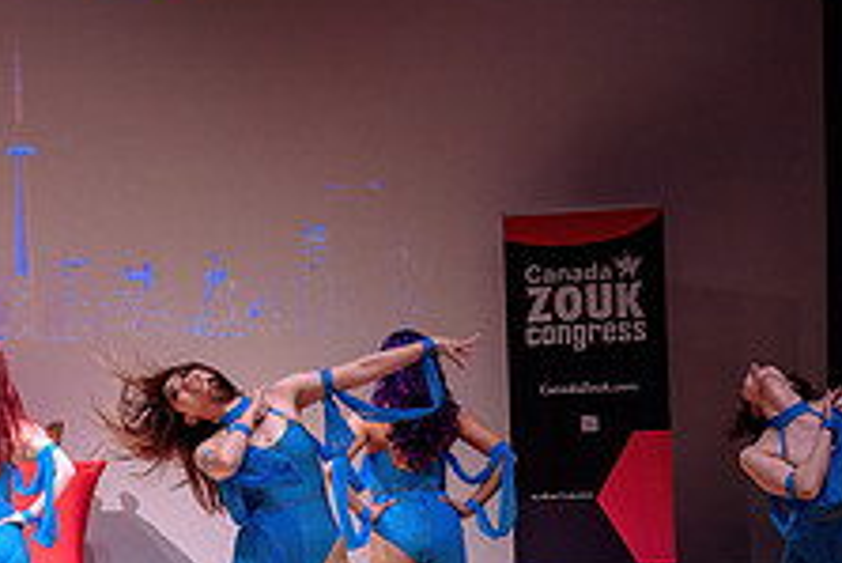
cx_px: -30
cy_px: 433
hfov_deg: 19.9
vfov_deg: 13.8
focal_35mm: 99
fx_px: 2317
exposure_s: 1/500
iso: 1600
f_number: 2.8
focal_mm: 38
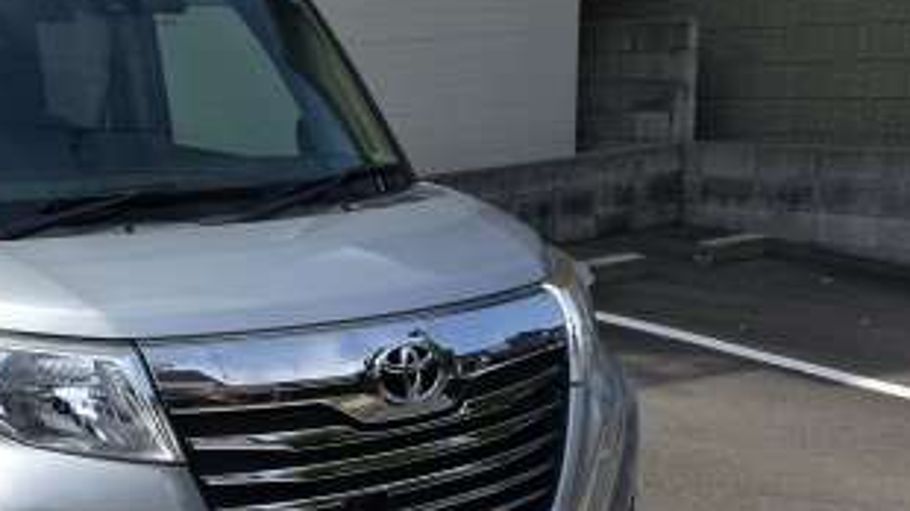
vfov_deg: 22.1
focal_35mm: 54
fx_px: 1302
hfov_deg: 36.3
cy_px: 355
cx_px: 106
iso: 80
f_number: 3.5
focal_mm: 4.1
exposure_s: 1/800
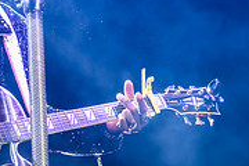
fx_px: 1162
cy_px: 81
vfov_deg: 8.2
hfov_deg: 12.2
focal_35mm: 168
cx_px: 129
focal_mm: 52
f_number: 5
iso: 800
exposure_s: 1/125
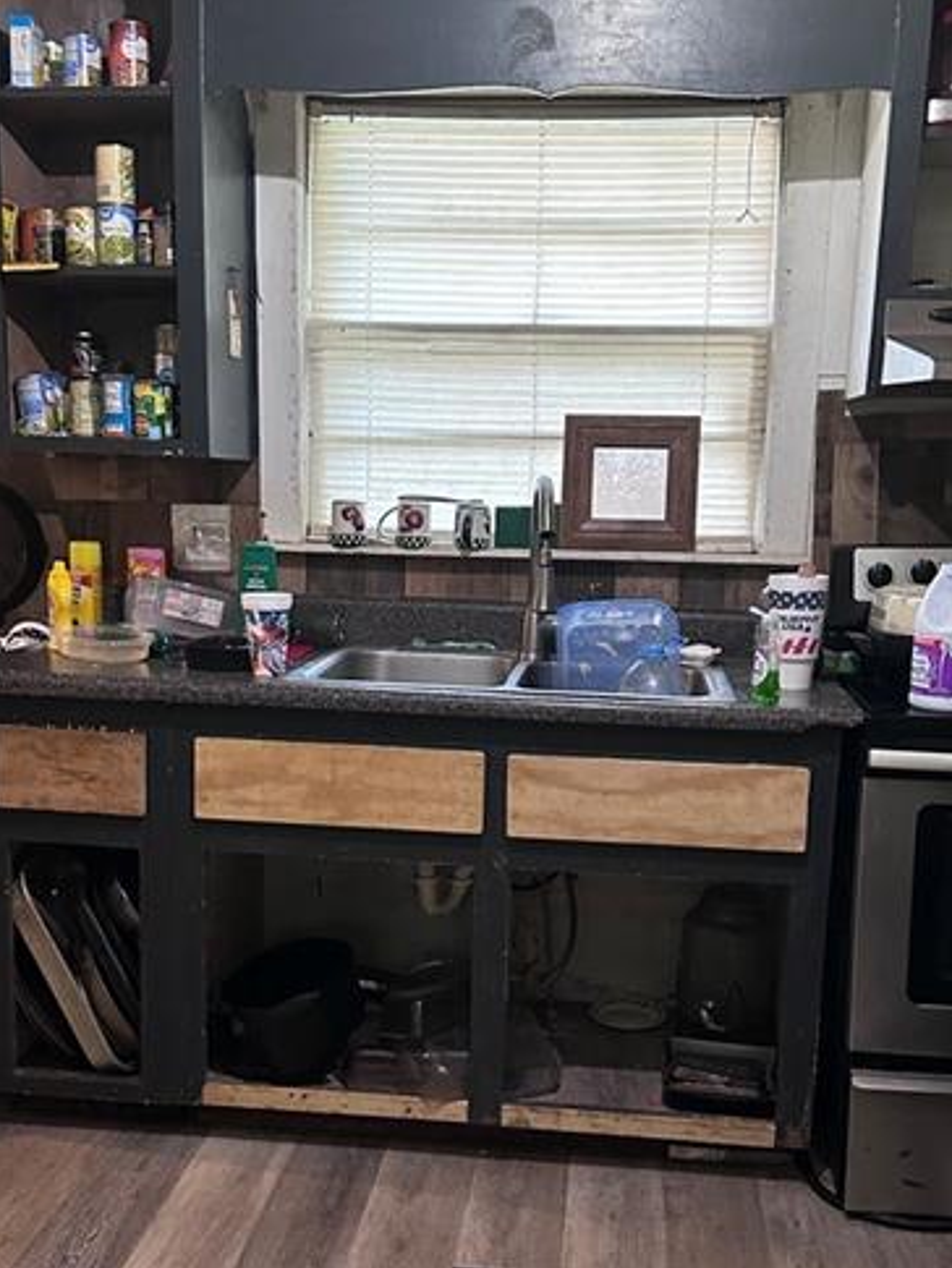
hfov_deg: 37.7
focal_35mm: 38
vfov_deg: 48.8
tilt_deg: -9.3
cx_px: 494
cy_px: 729
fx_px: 1393
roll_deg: -2.5
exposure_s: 1/40
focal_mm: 6.86
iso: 640
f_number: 1.78
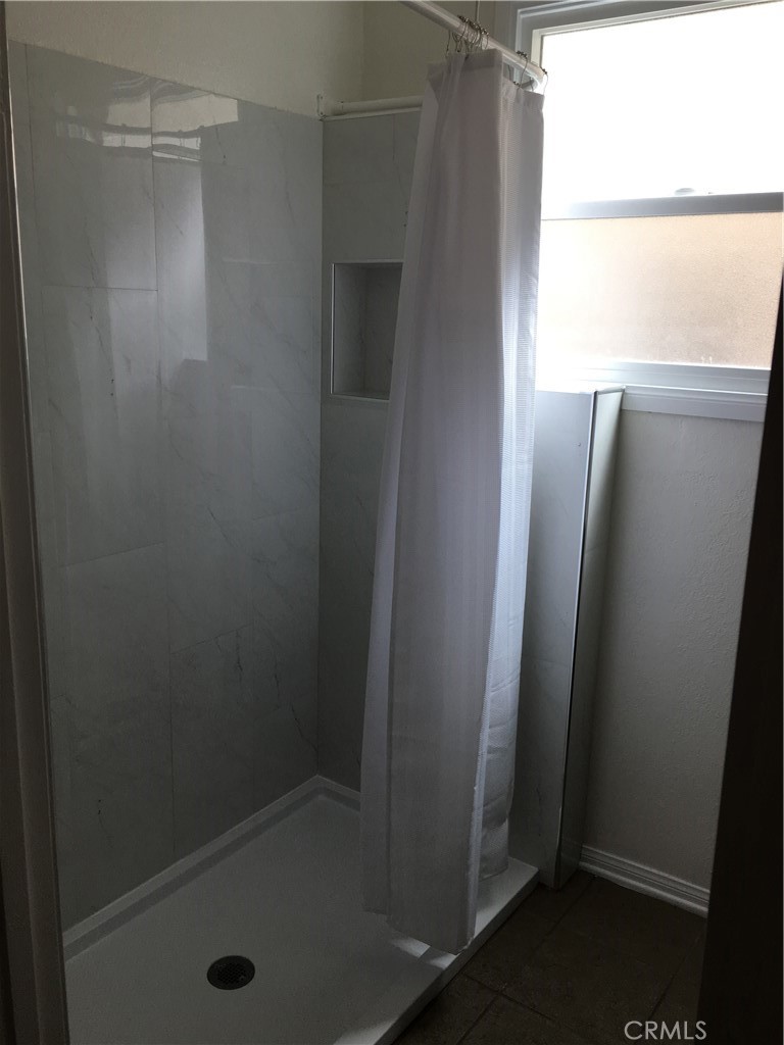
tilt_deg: -14.2
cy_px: 522
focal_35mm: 29
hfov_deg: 48.2
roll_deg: -1.9
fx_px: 876
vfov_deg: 61.7
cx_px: 392
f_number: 2.2
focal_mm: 4.15
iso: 32
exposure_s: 1/120
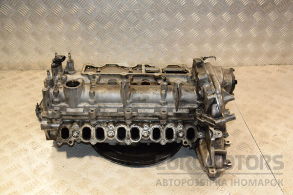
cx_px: 146
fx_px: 317
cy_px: 98
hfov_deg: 49.6
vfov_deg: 34.2
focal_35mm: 39
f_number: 5
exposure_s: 1/160
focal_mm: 26
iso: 800
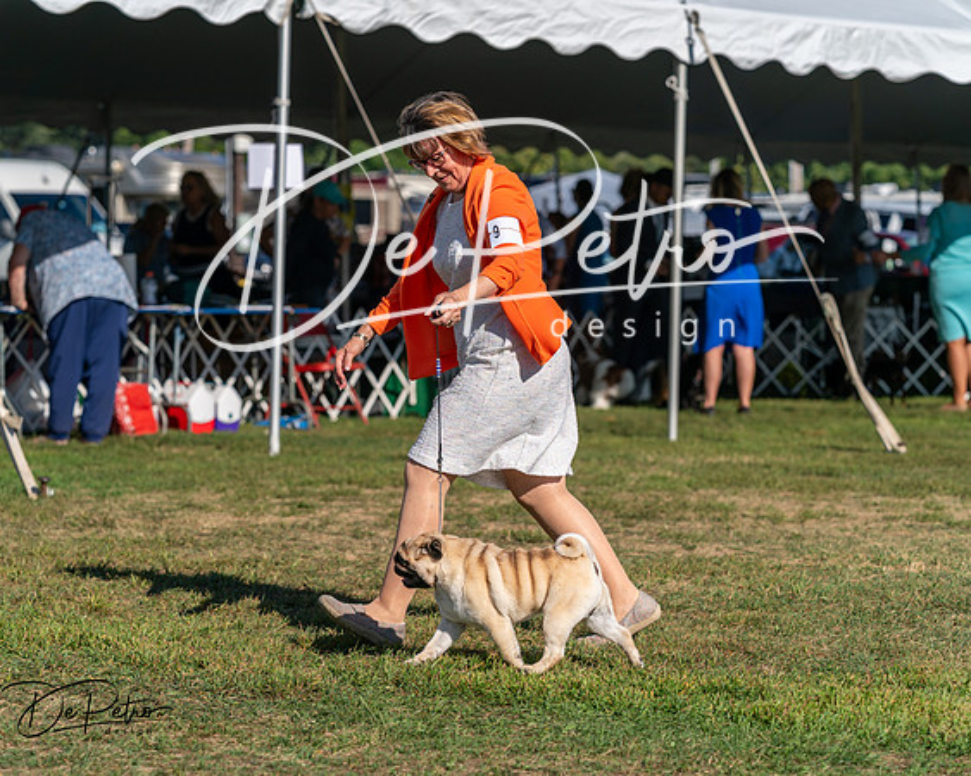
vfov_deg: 12.7
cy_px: 388
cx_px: 486
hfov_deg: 15.8
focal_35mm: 122
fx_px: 3494
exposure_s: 1/1250
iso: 100
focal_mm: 108
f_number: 4.5
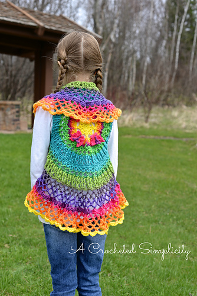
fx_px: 410
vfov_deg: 39.6
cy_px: 148
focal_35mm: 50
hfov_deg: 27.0
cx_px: 98
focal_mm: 50
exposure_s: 1/400
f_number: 5
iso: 100
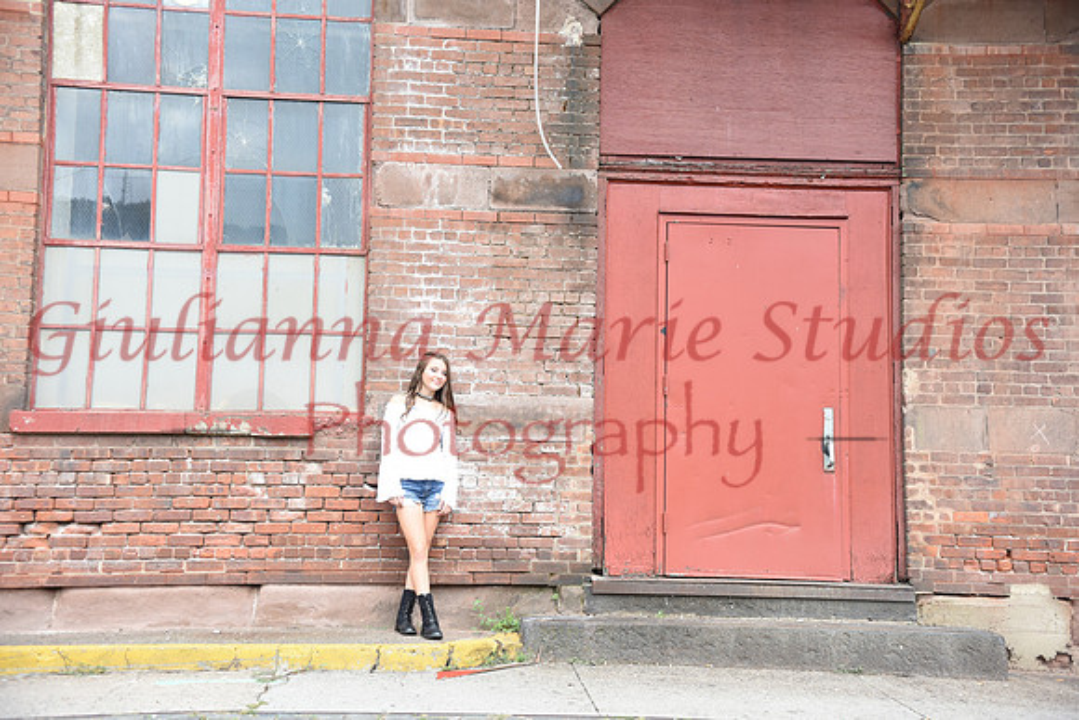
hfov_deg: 48.4
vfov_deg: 33.4
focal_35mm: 40
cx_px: 540
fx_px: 1199
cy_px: 360
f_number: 5.6
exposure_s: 1/320
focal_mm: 40
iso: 500
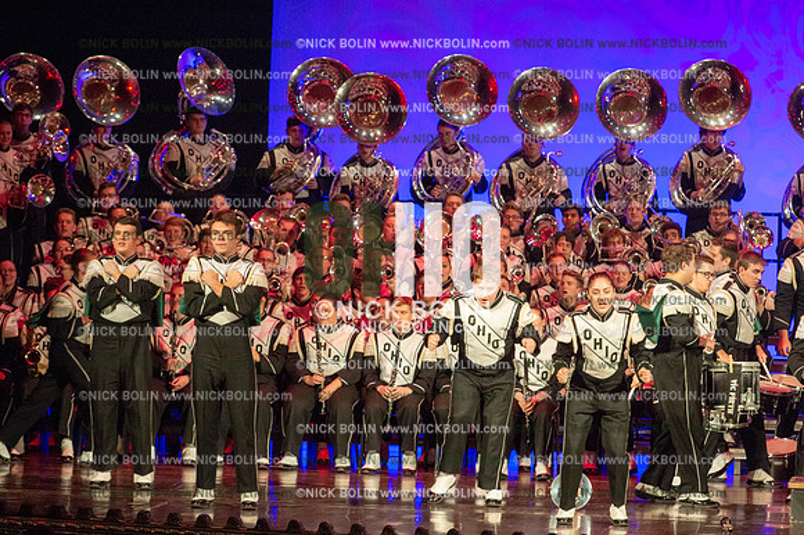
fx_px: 4687
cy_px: 268
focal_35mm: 210
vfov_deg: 6.5
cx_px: 402
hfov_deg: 9.8
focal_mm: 210
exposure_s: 1/320
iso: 8000
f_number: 5.6
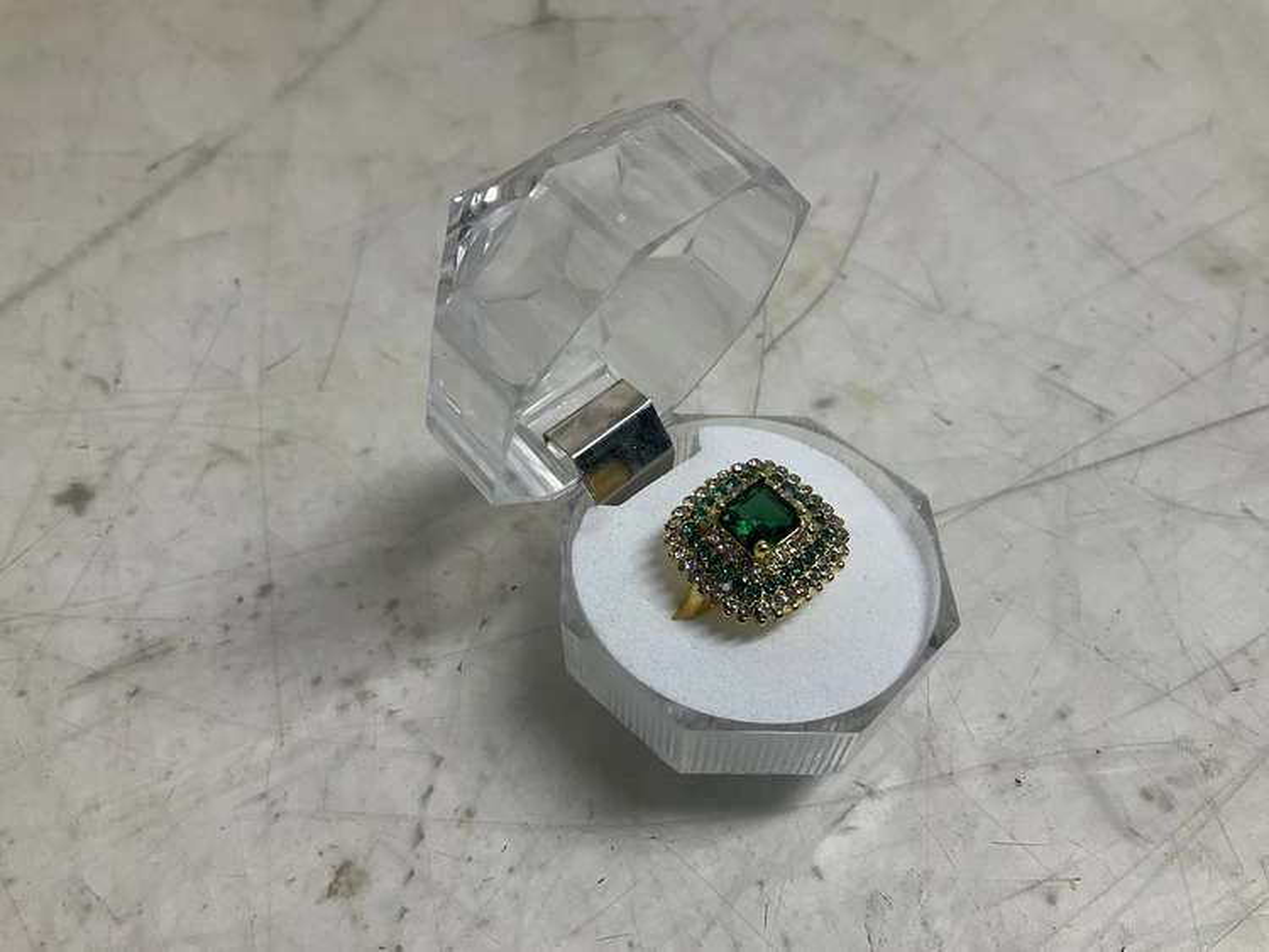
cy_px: 476
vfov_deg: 48.3
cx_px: 634
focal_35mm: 29
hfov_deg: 61.6
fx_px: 1063
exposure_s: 1/120
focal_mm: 3
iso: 40
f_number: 1.8
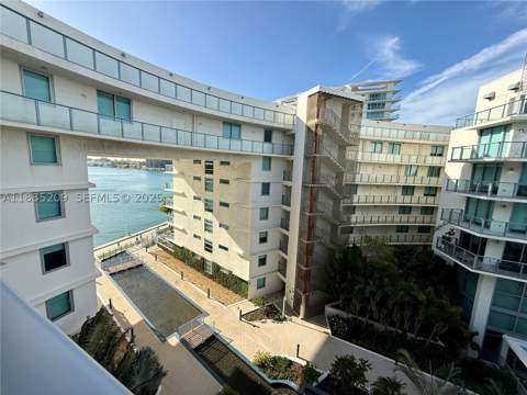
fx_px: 213
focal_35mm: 14
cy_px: 198
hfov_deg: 102.1
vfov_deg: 85.7
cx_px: 264
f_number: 2.2
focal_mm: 2.22
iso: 50
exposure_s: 1/1534
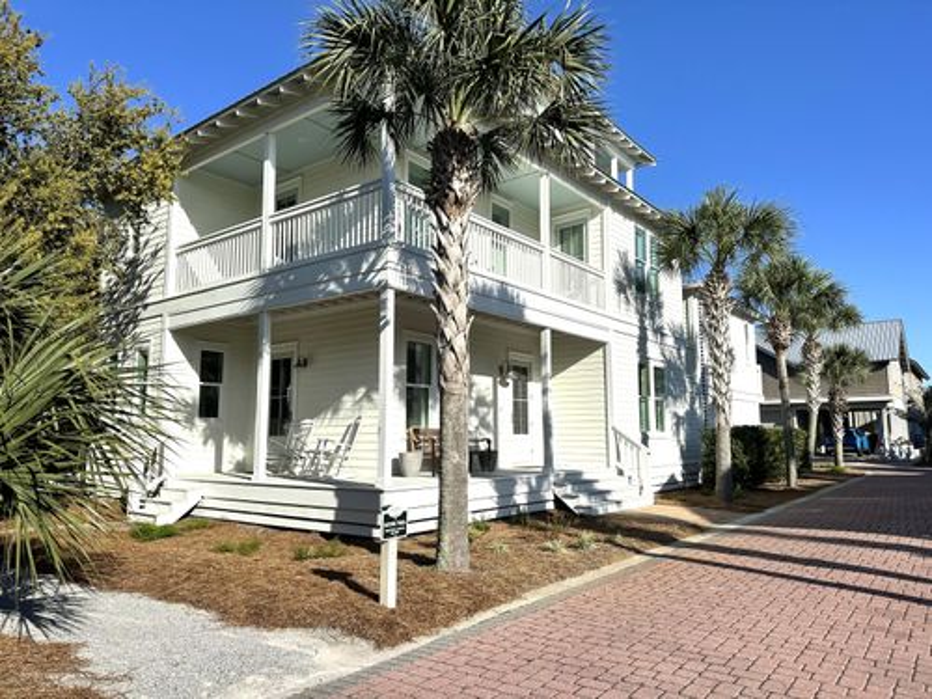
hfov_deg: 71.6
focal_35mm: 24
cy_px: 350
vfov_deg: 56.8
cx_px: 466
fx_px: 646
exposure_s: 1/8197
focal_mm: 6.86
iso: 80
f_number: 1.78
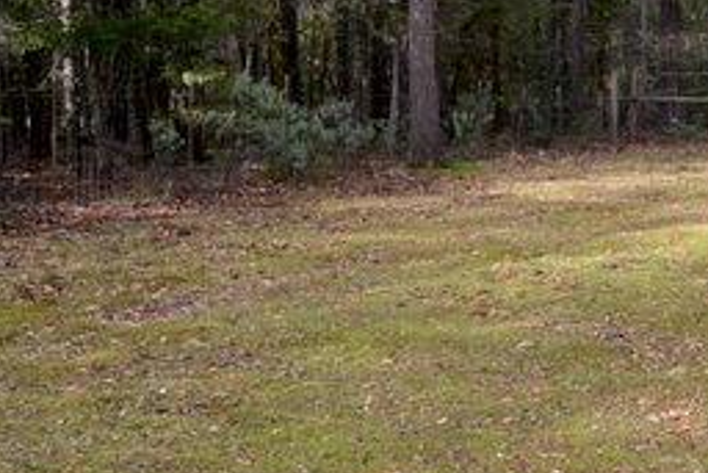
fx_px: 1771
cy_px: 79
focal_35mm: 90
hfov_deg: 21.4
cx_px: 794
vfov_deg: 15.1
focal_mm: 24
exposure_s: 1/200
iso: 100
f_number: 5.6
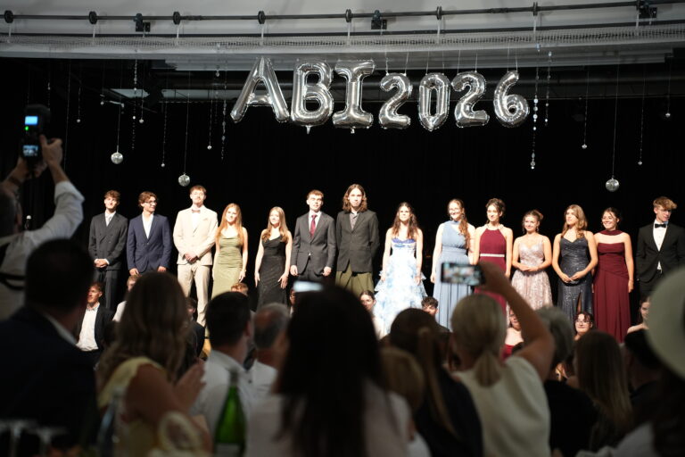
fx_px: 1427
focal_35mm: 75
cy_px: 228
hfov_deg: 27.0
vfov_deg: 18.2
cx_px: 342
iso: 1600
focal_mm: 75
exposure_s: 1/160
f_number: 3.2
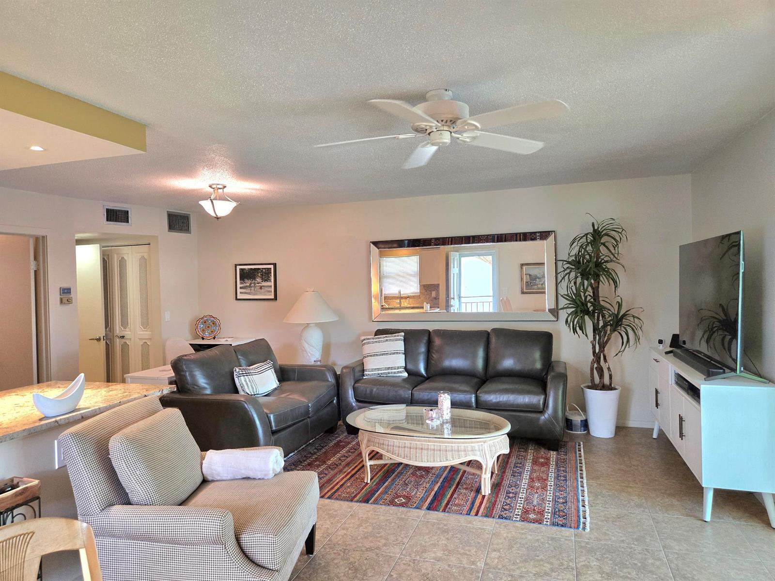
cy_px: 290
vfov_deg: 58.9
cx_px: 388
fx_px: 515
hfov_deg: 73.9
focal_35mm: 23
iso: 160
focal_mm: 5.4
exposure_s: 1/120
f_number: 1.8
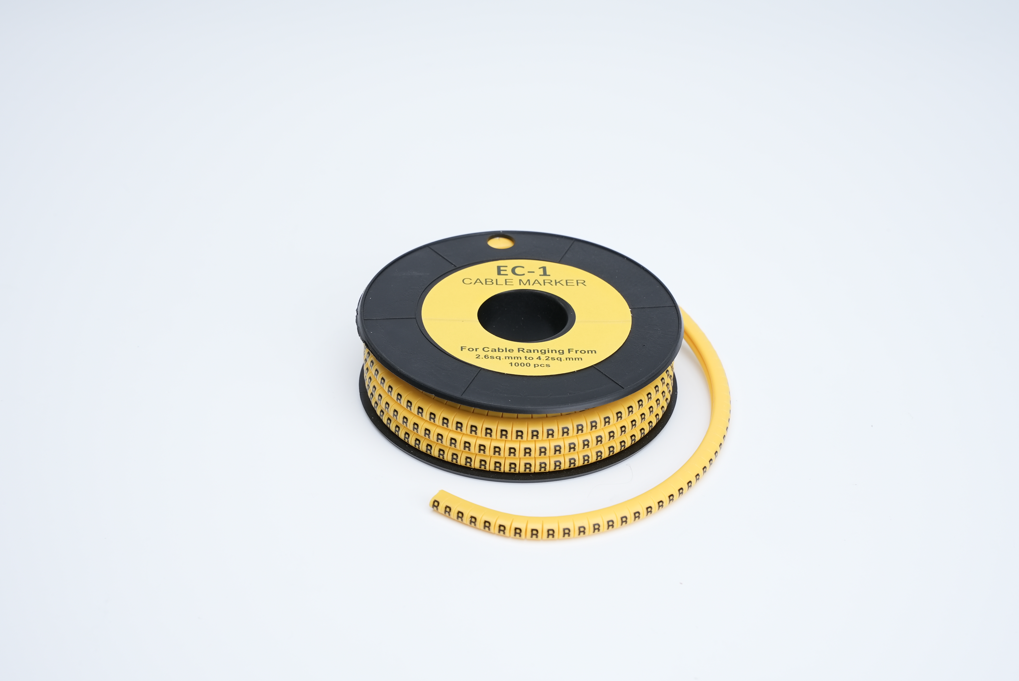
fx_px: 1770
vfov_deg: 21.8
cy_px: 340
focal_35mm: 62
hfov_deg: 32.1
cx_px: 510
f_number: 10
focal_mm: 62.5
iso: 400
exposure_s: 1/125
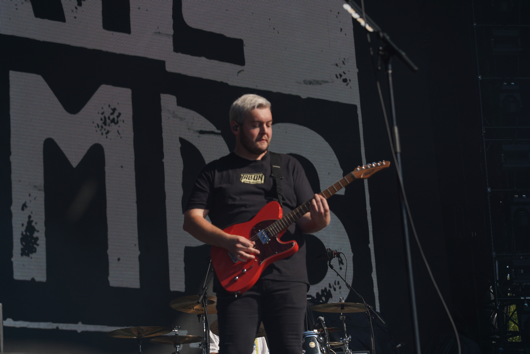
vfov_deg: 13.0
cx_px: 265
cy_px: 177
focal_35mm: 105
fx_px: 1546
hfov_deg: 19.5
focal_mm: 105
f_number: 8
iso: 100
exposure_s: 1/500
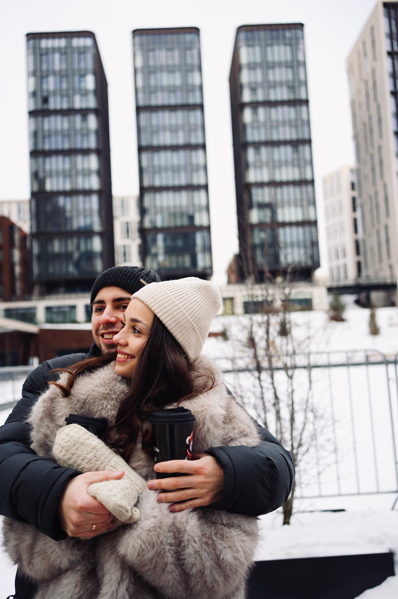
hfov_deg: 37.8
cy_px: 300
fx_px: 581
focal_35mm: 35
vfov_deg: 54.5
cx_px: 199
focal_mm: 35
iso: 1250
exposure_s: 1/1250
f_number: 2.8
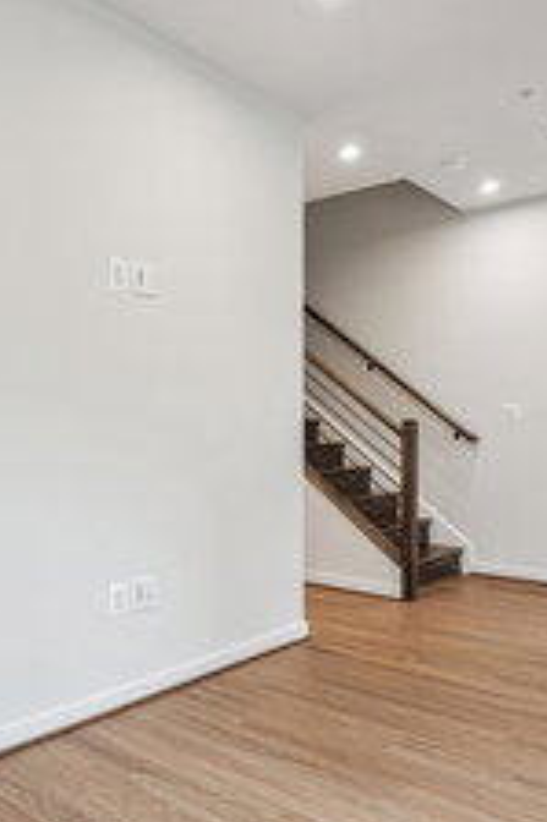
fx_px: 685
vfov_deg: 61.9
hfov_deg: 43.2
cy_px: 433
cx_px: 206
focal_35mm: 30
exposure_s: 1/20
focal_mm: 14
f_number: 8
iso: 400
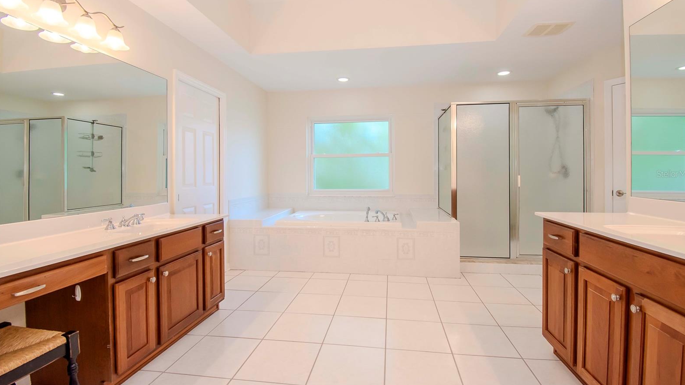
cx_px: 347
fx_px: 291
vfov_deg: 66.9
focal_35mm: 16
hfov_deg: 99.4
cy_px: 174
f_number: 7.1
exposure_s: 1/50
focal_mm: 10
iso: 640
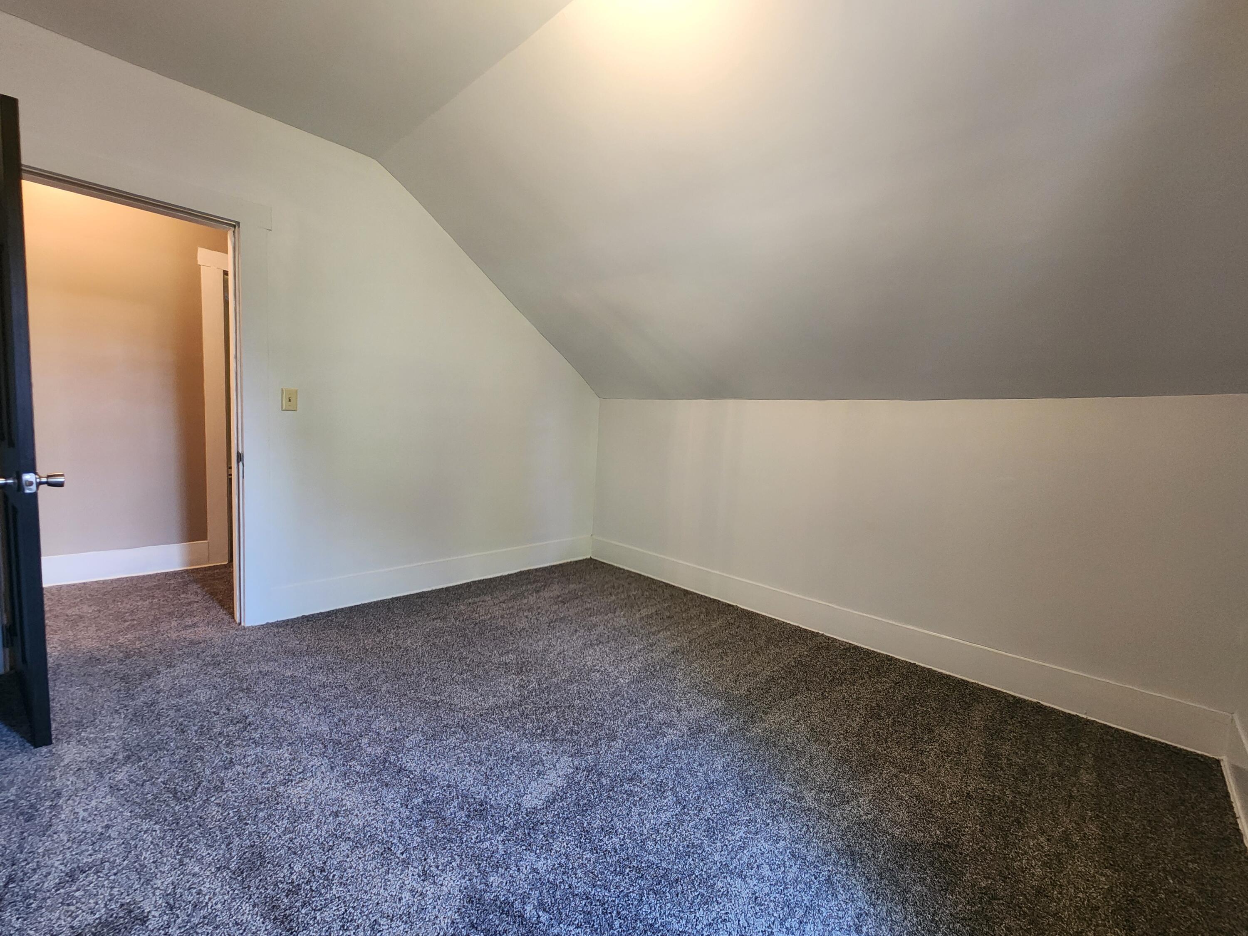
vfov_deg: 89.9
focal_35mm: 13
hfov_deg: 106.2
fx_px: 469
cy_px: 468
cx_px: 624
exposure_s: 1/30
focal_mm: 2.2
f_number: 2.2
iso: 400
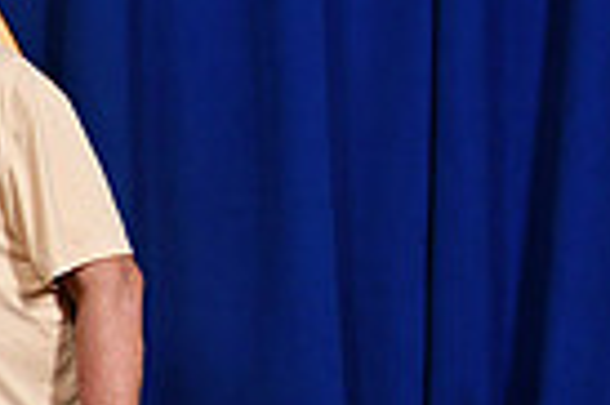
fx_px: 2369
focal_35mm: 140
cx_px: -454
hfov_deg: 13.3
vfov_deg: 9.6
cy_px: 501
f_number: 7.1
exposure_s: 1/125
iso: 1000
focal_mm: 22
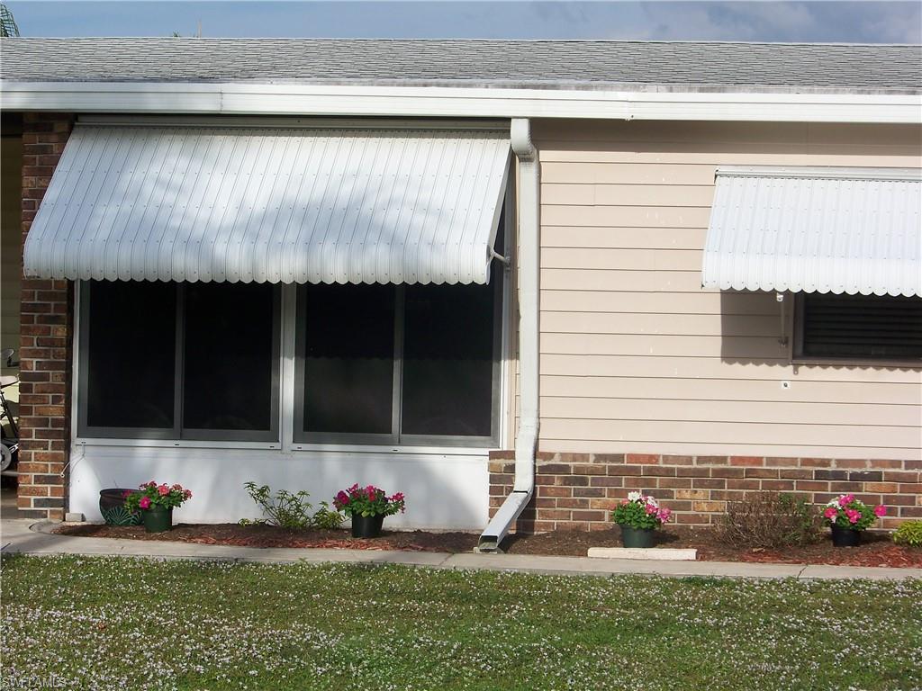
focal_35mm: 126
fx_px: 3356
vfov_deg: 11.8
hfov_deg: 15.6
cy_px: 346
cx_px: 461
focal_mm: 21.1
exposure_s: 1/640
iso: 64
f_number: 4.5
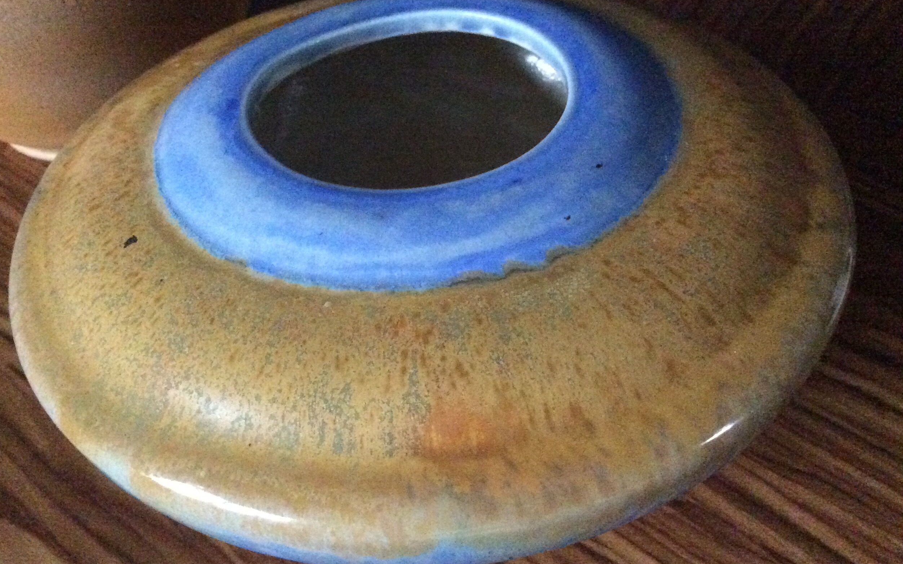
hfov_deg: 55.3
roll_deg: +6.3
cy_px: 266
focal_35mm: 35
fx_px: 861
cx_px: 438
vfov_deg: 36.3
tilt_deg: -44.5
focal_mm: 3.3
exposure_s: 1/17
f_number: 2.4
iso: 800
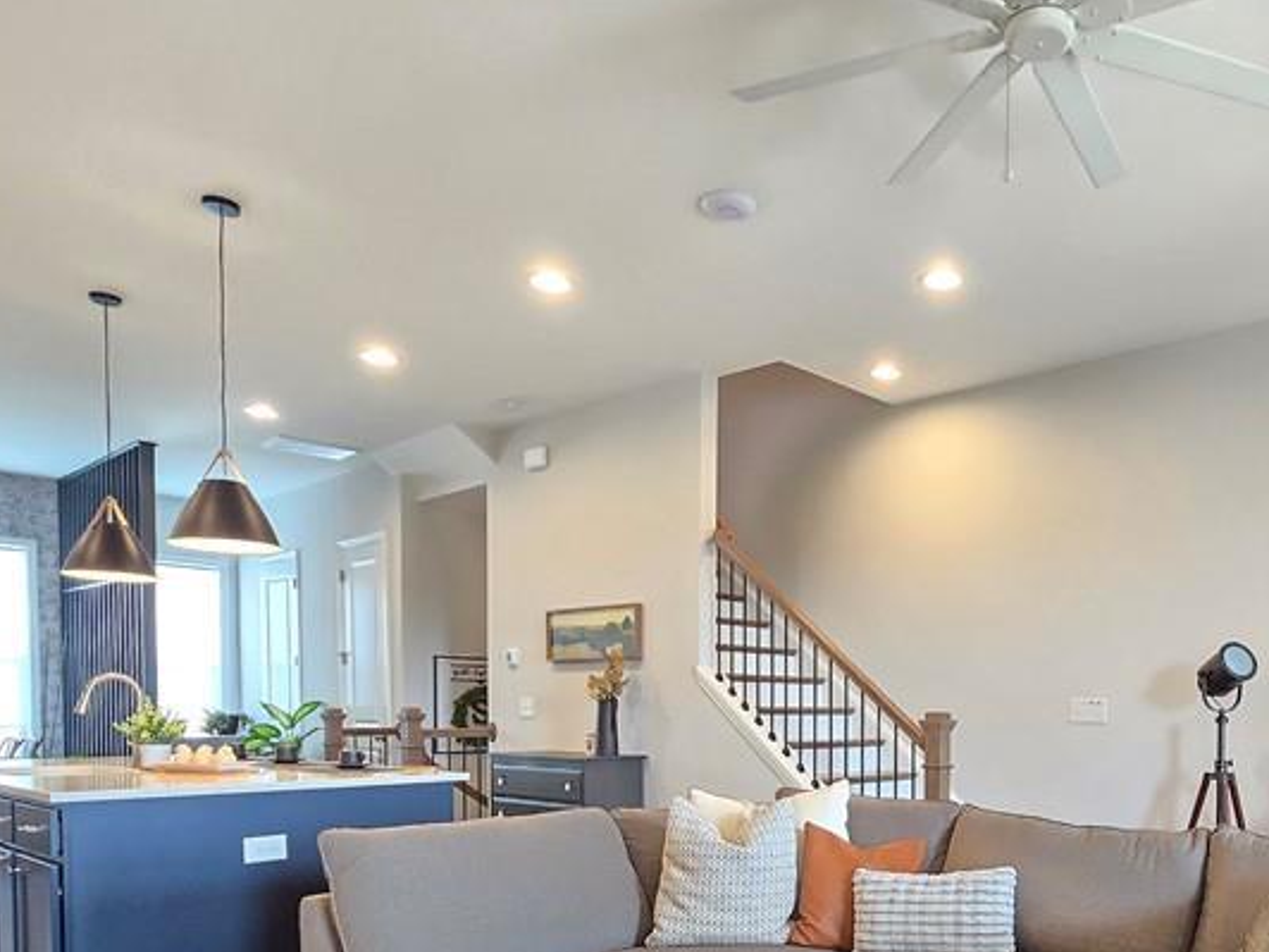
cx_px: 890
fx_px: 916
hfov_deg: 66.6
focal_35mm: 25
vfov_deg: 51.9
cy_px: 742
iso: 320
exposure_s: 1/60
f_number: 2.2
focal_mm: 2.2
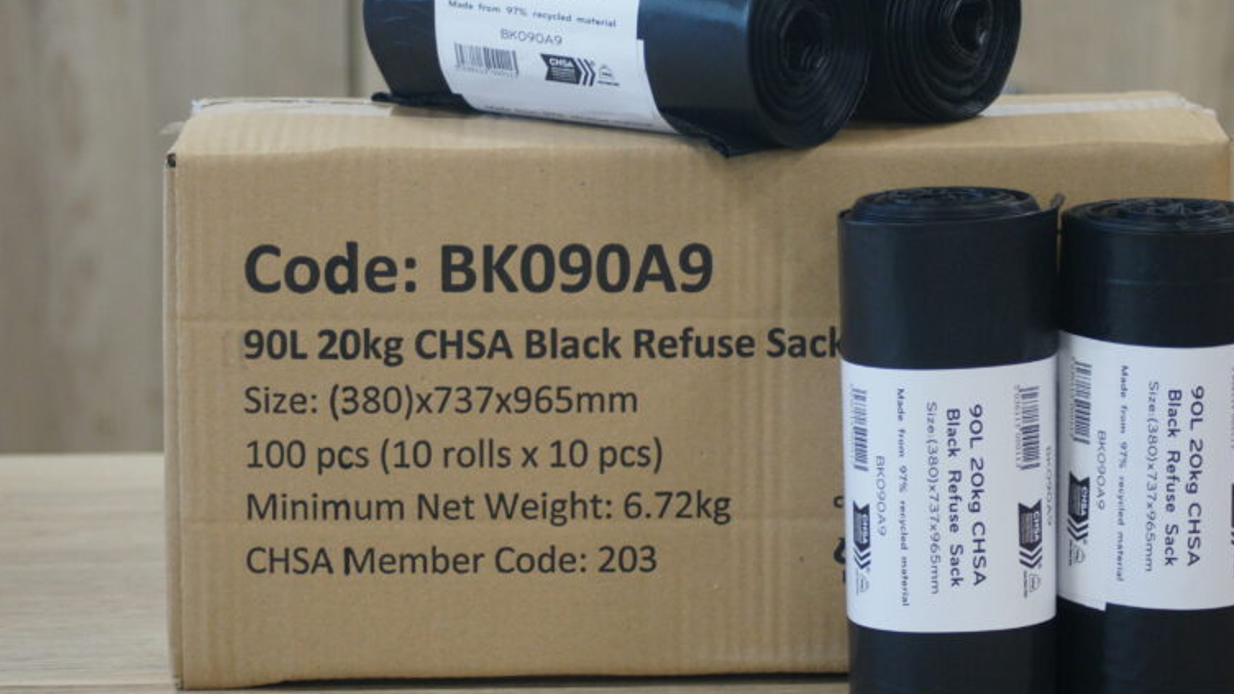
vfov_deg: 10.3
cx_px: 701
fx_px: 3852
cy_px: 234
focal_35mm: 118
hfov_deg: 18.2
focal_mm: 55
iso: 800
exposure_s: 1/100
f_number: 4
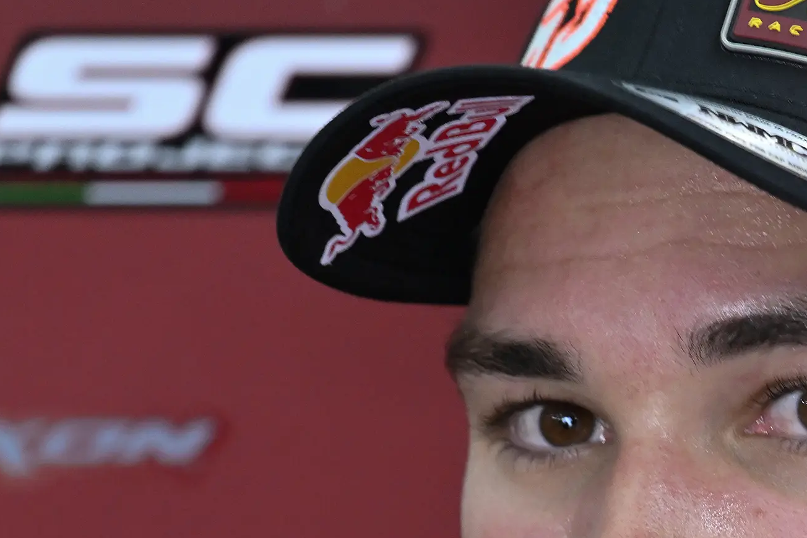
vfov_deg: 1.3
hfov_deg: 1.9
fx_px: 24071
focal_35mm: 1074
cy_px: 673
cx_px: 809
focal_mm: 400
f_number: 4.5
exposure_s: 1/125
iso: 2000
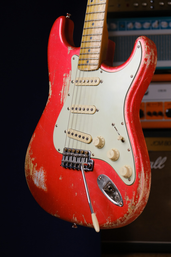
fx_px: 399
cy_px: 128
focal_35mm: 56
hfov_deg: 24.2
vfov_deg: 35.6
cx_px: 86
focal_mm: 37.4
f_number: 4
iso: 800
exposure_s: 1/180
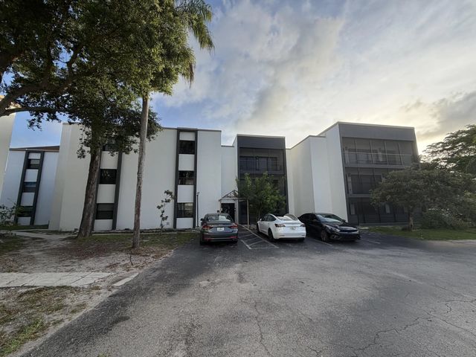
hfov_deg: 102.1
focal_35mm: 14
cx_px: 238
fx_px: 193
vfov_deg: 85.7
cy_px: 178
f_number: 2.2
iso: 40
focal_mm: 2.22
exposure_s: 1/535
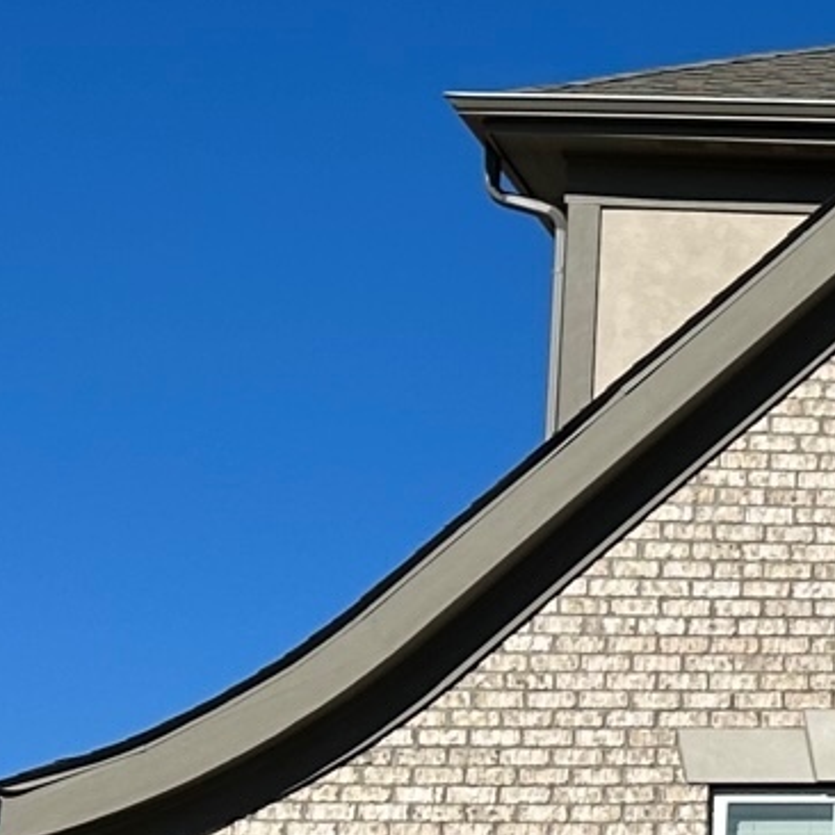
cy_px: 712
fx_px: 3193
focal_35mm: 117
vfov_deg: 14.8
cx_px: 1663
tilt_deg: +10.0
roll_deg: +0.9
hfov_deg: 13.0
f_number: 1.78
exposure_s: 1/10753
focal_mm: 6.86
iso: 80
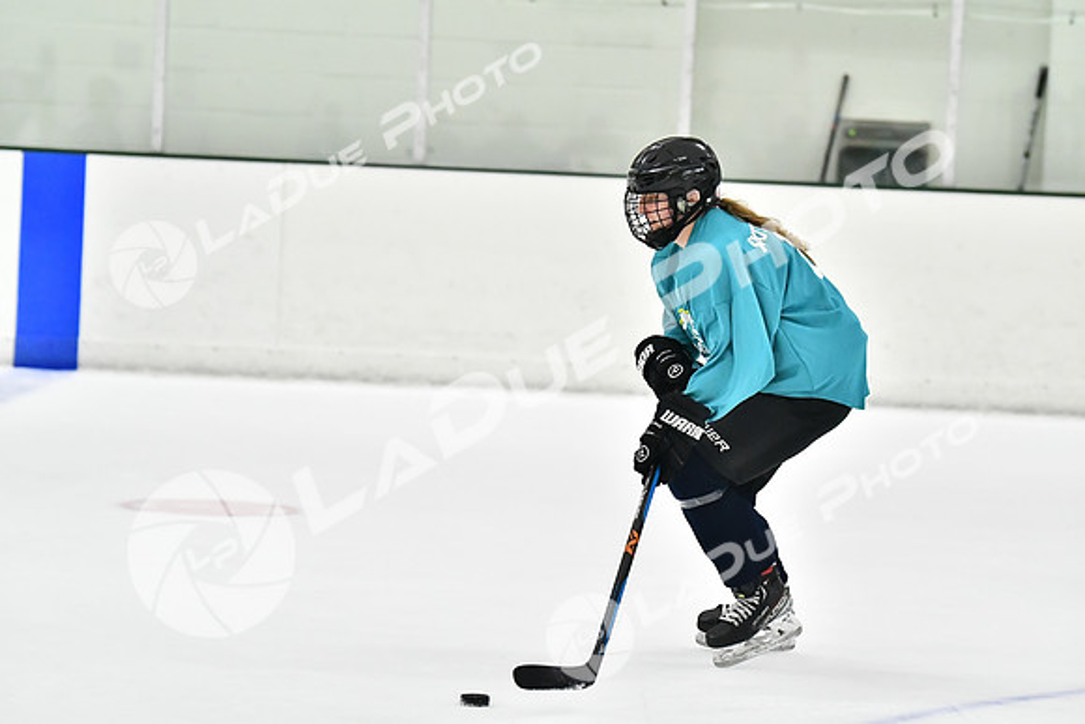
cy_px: 362
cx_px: 542
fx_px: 5652
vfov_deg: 7.3
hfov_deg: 11.0
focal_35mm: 188
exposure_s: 1/1250
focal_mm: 125
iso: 6400
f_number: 2.8
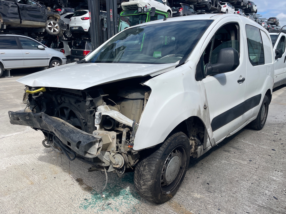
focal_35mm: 26
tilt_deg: -15.7
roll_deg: -1.4
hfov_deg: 67.3
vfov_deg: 53.1
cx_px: 143
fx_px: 215
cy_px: 107
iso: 32
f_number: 1.6
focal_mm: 4.2
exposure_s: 1/3610
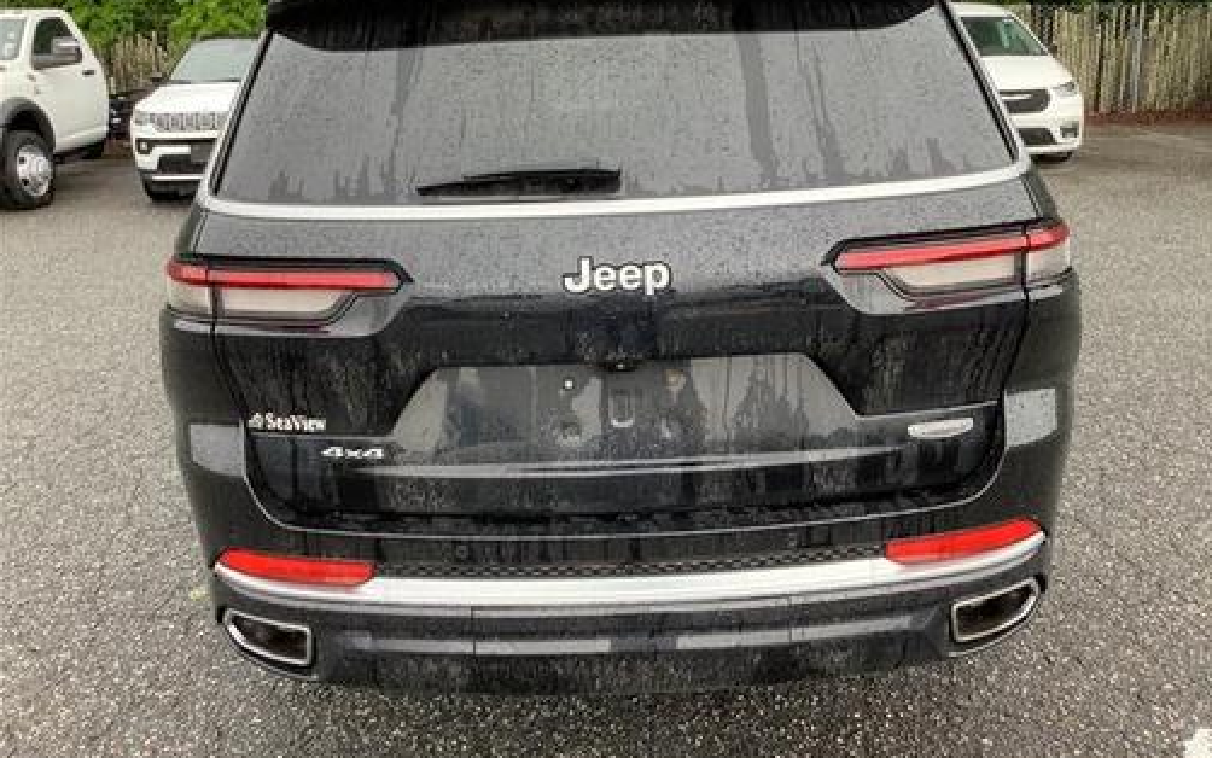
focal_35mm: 33
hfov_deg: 58.1
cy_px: 362
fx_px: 1090
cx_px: 606
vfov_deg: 38.3
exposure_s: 1/120
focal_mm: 3.3
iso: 64
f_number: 2.4
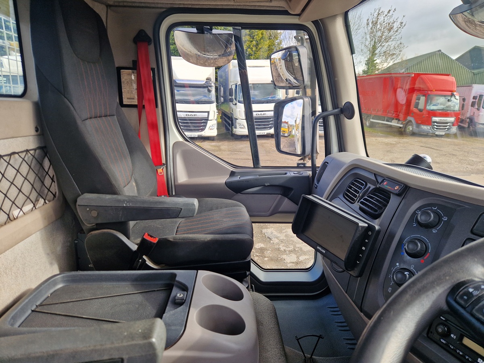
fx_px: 322
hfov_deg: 73.9
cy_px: 182
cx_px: 242
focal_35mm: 23
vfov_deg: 58.9
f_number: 1.8
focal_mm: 5.4
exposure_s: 1/190
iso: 50
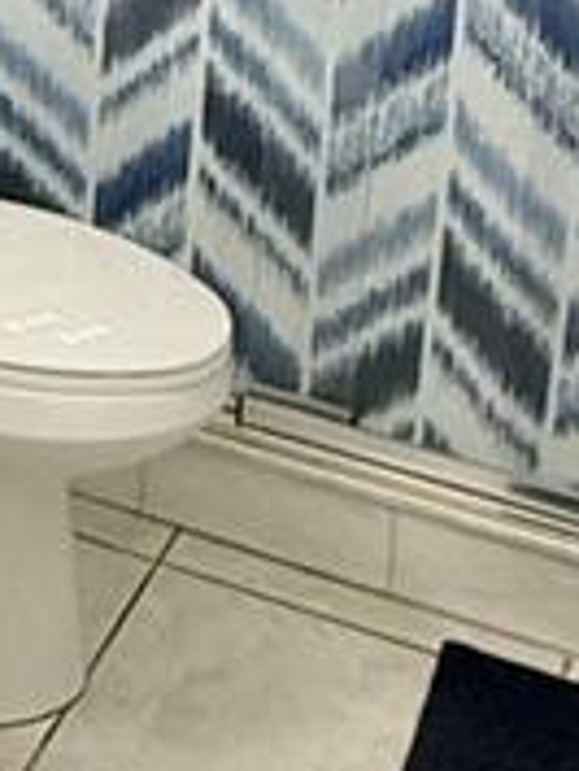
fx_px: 2116
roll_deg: -1.8
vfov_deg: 18.5
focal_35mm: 95
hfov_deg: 14.7
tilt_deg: -9.4
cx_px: -244
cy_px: -353
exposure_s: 1/120
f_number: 2.2
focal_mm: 2.22
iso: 200
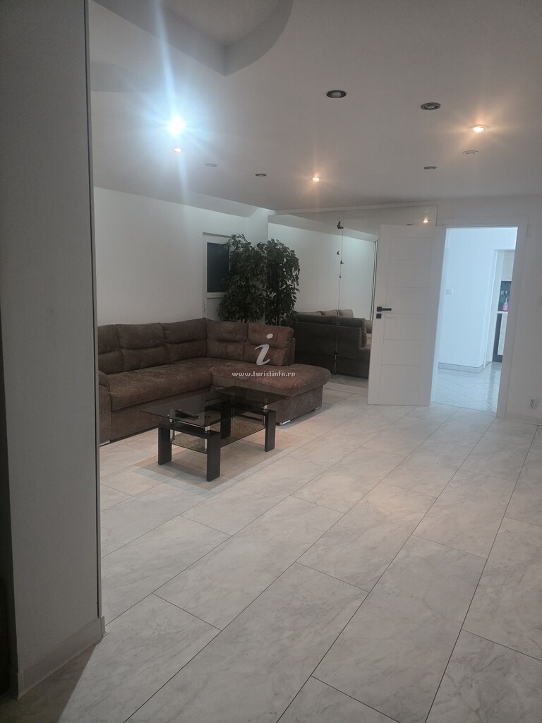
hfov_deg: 58.9
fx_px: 480
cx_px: 271
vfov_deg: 73.9
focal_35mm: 23
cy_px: 362
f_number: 1.7
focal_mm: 6.3
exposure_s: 1/100
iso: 800
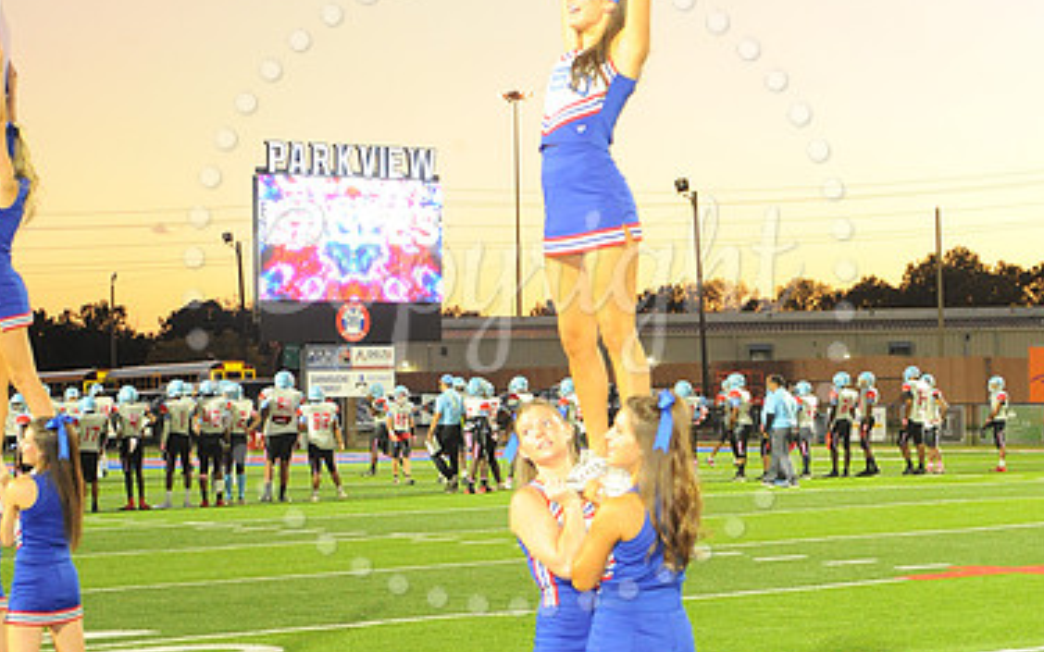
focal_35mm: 118
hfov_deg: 17.7
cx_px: 519
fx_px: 3357
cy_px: 277
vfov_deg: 11.1
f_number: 6.3
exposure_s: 1/80
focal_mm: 75
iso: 2000
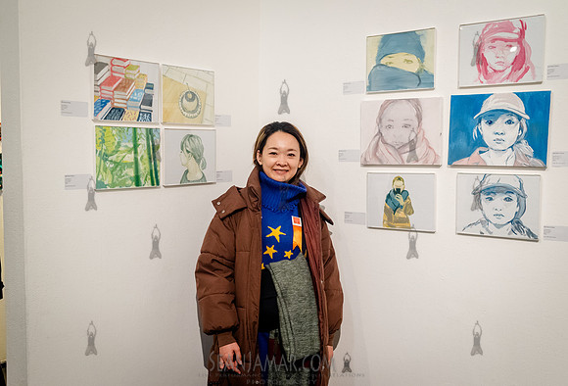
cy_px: 193
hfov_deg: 52.9
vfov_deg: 37.4
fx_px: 571
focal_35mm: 36
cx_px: 279
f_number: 4
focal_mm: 35
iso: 5000
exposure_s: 1/400
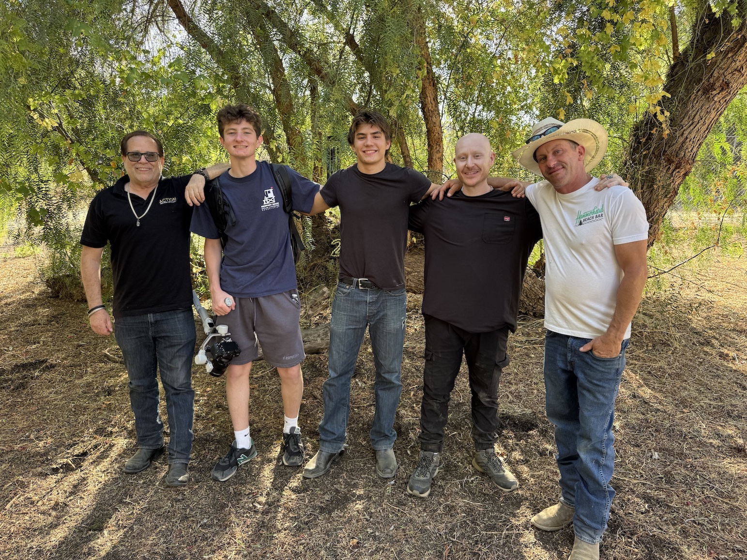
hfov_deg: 71.6
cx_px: 374
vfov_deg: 56.8
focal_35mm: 24
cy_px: 280
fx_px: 518
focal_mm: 6.76
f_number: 1.78
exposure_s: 1/250
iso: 64
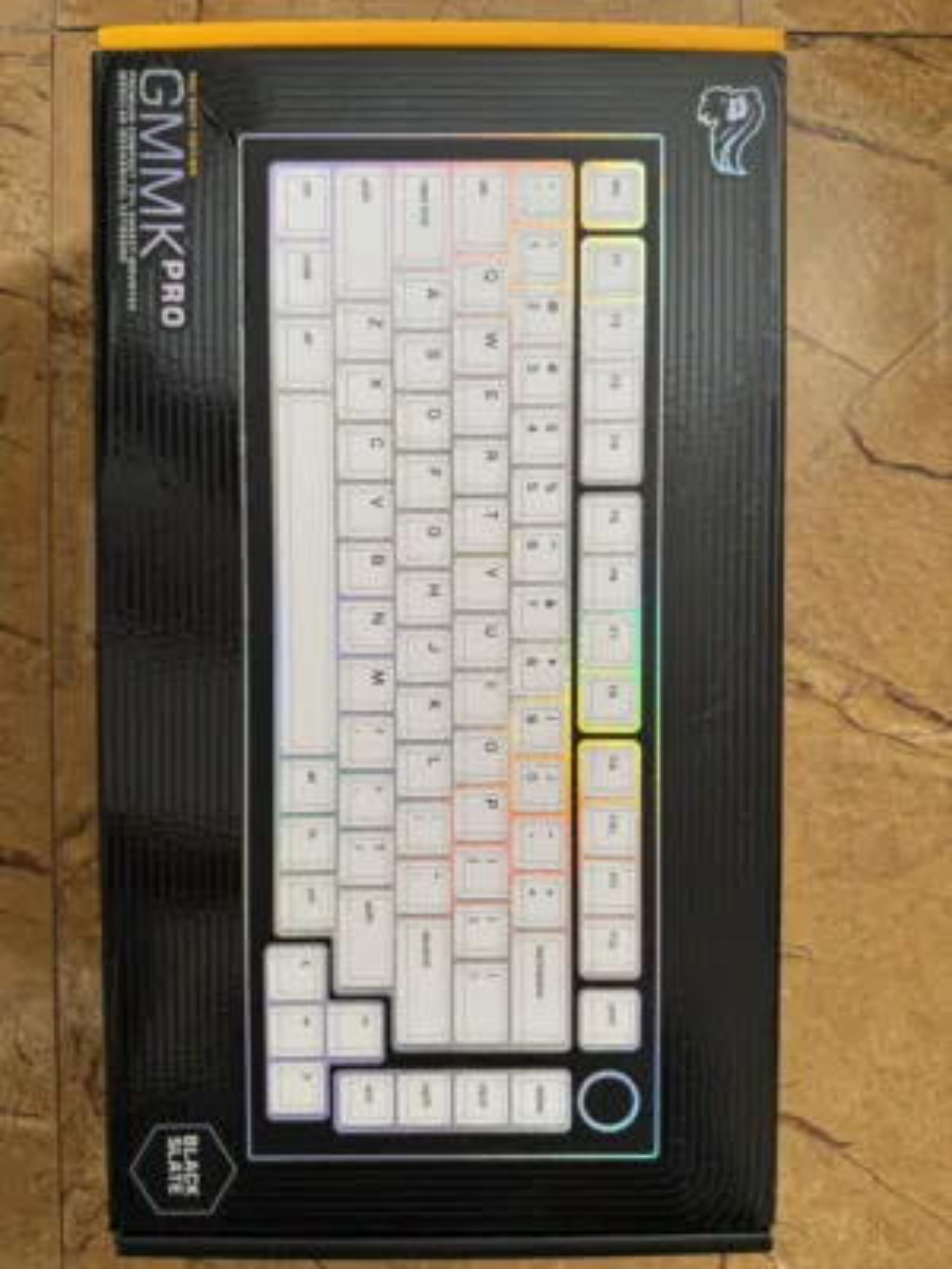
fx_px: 880
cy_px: 634
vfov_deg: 71.6
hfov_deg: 56.8
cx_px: 476
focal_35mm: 24
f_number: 1.78
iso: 320
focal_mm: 6.76
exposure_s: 1/60
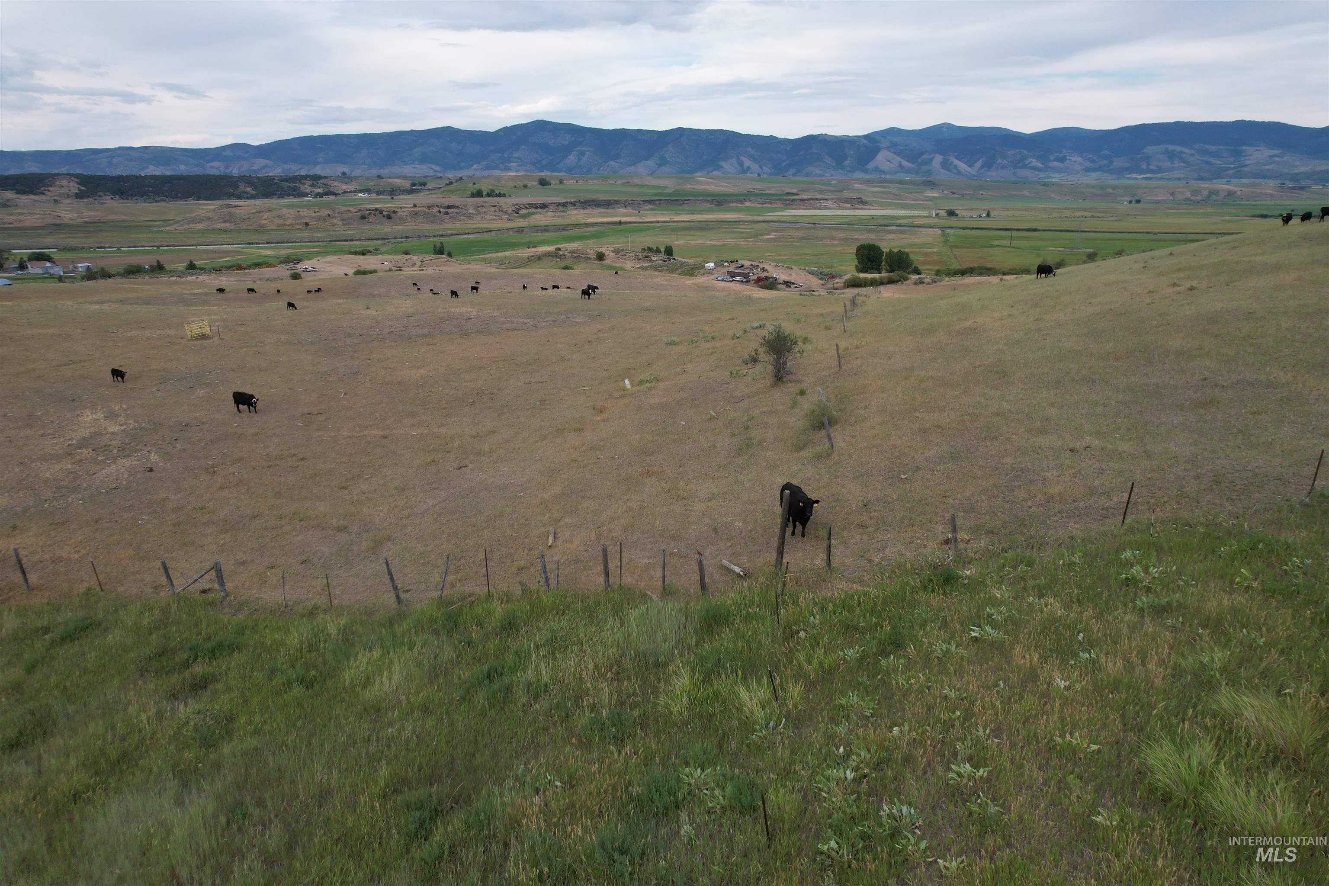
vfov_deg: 57.2
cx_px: 664
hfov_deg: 78.6
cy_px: 443
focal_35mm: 22
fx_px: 812
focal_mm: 8.38
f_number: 2.8
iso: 150
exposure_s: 1/1000
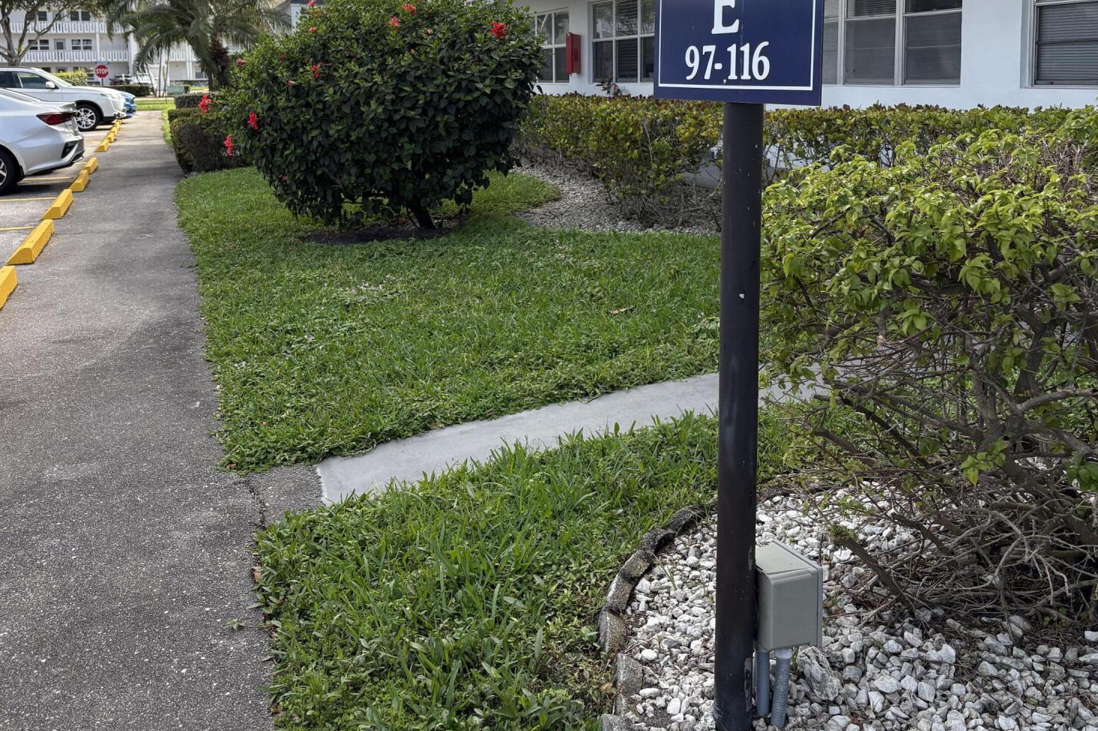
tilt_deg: -5.2
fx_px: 1128
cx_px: 542
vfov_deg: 35.1
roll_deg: +1.6
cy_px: 182
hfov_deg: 51.9
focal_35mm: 37
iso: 64
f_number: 1.6
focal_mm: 5.96
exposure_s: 1/3279
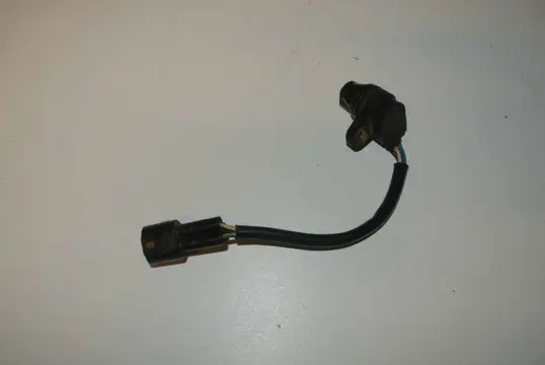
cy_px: 182
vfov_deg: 37.9
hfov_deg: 54.4
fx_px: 530
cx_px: 272
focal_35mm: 35
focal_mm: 13.1
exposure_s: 1/60
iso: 200
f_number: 4
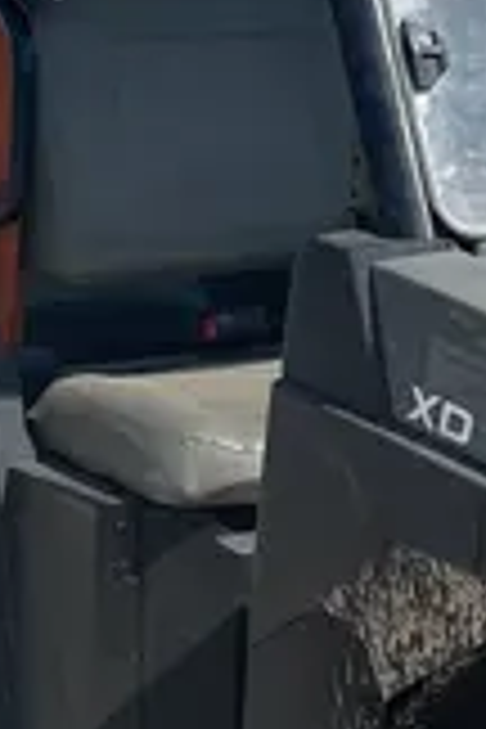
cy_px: 245
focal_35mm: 122
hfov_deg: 11.0
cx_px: 590
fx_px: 2470
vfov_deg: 16.7
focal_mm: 4.2
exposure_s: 1/5814
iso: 50
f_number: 1.6
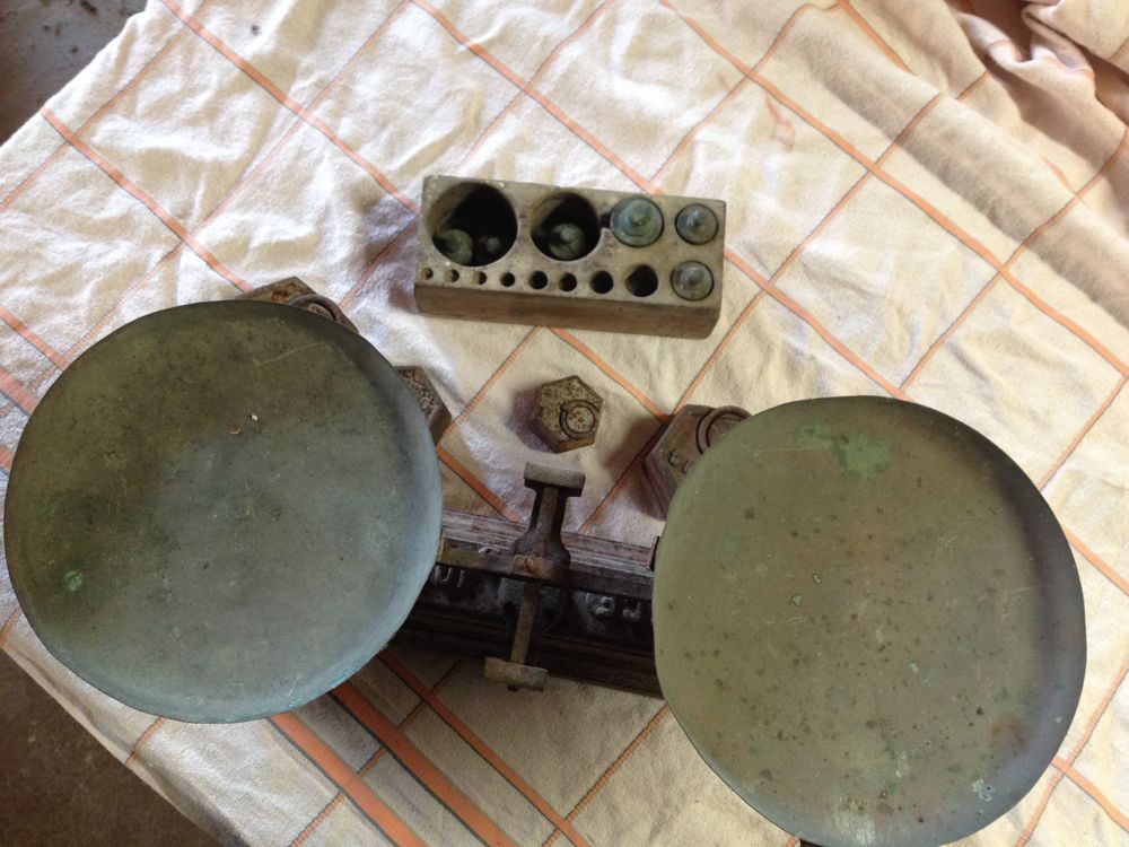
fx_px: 1142
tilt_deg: -76.4
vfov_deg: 40.7
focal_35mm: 35
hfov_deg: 52.6
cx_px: 564
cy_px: 424
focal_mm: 4.28
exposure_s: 1/20
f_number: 2.4
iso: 125
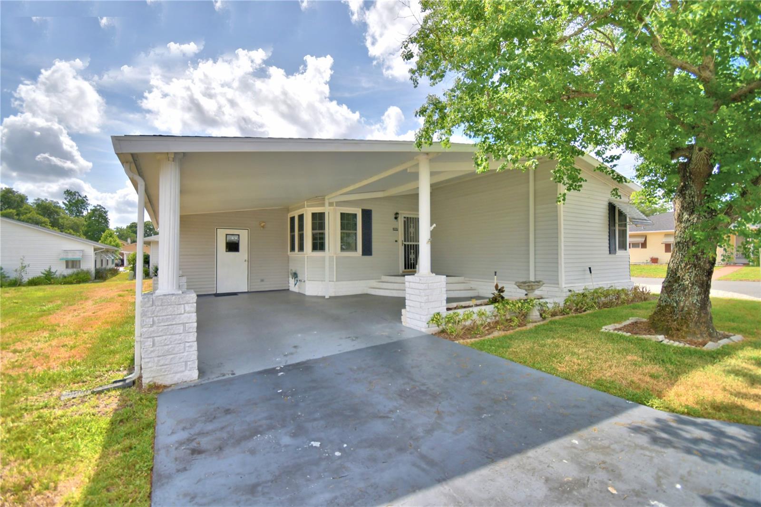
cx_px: 380
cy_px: 254
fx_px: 317
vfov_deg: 77.3
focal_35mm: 15
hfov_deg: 100.4
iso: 100
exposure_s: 1/1000
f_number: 4.5
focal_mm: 10
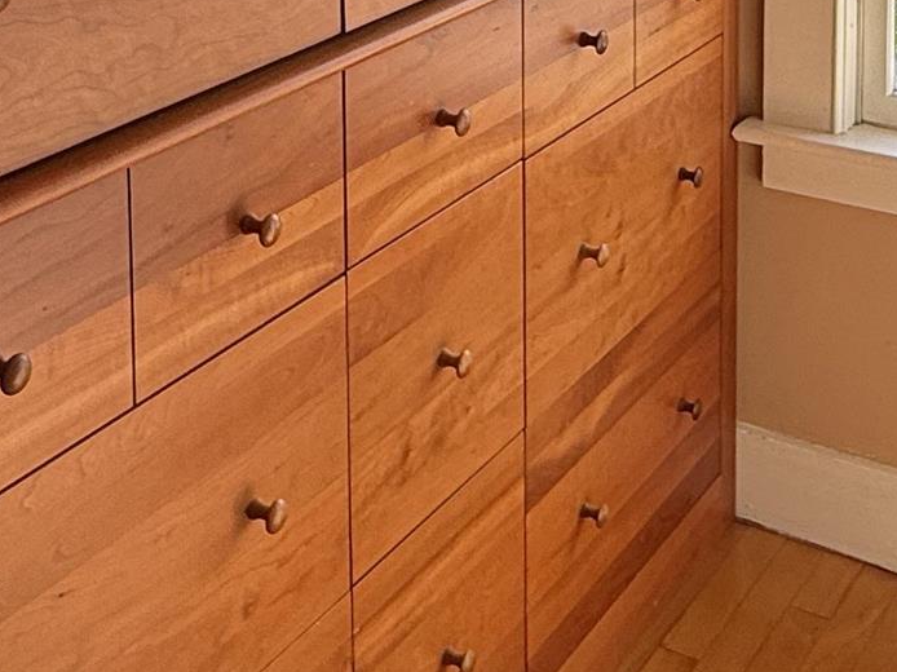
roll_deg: +0.6
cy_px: -287
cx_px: 467
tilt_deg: -4.5
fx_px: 1606
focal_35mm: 62
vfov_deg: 20.7
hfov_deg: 31.2
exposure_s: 1/124
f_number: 2.2
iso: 50
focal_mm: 2.22
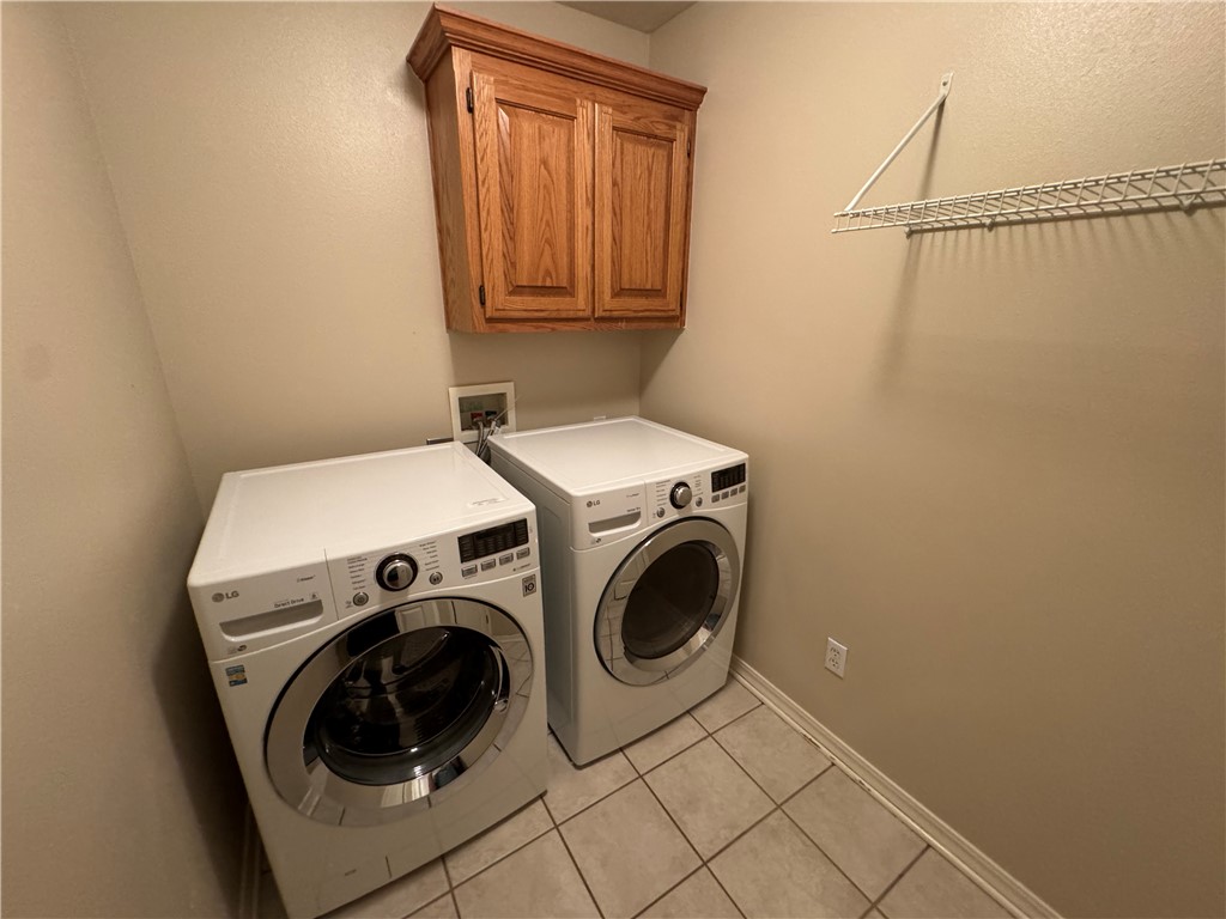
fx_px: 496
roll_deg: -0.7
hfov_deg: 102.1
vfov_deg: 85.7
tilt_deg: -19.1
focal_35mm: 14
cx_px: 613
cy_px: 460
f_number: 2.2
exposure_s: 1/60
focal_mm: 2.22
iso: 640
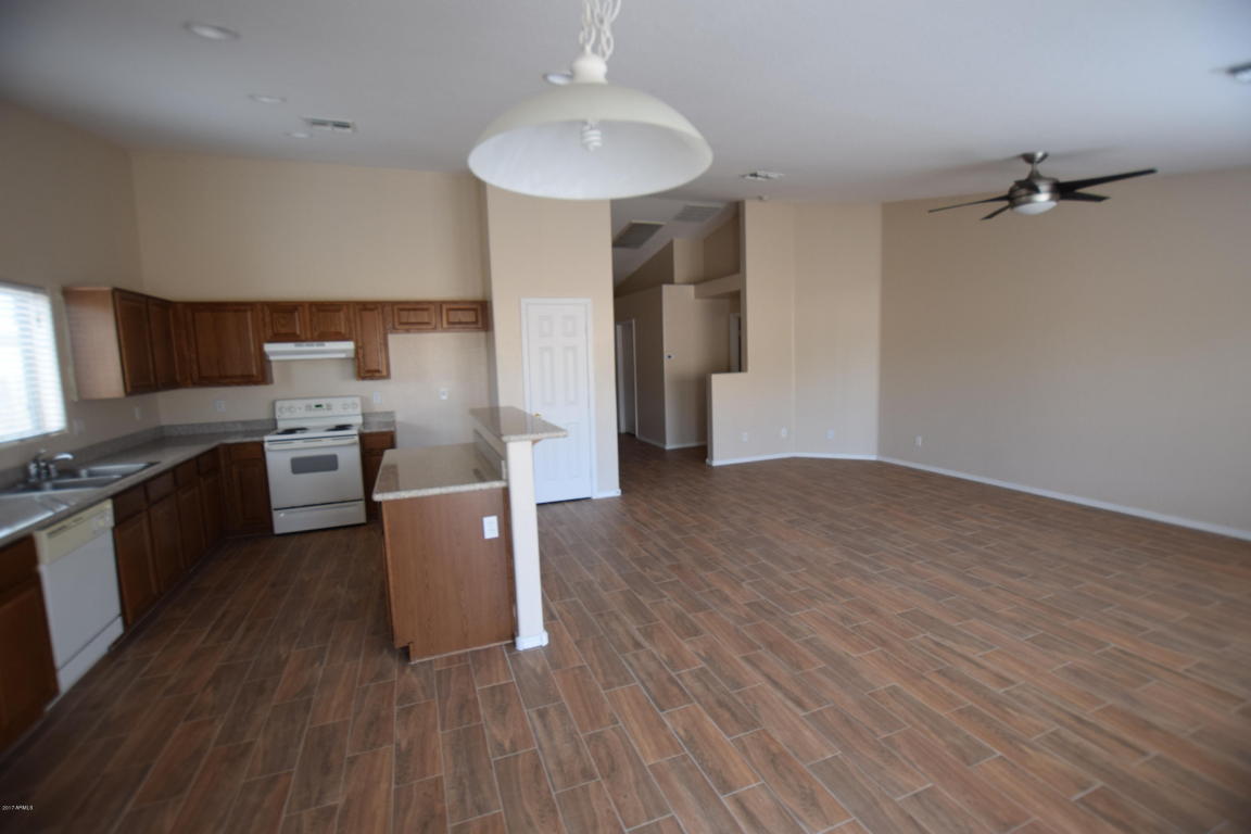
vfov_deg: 77.3
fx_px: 521
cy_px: 417
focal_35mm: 15
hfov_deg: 100.4
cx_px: 626
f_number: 4
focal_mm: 10
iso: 400
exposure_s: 1/60
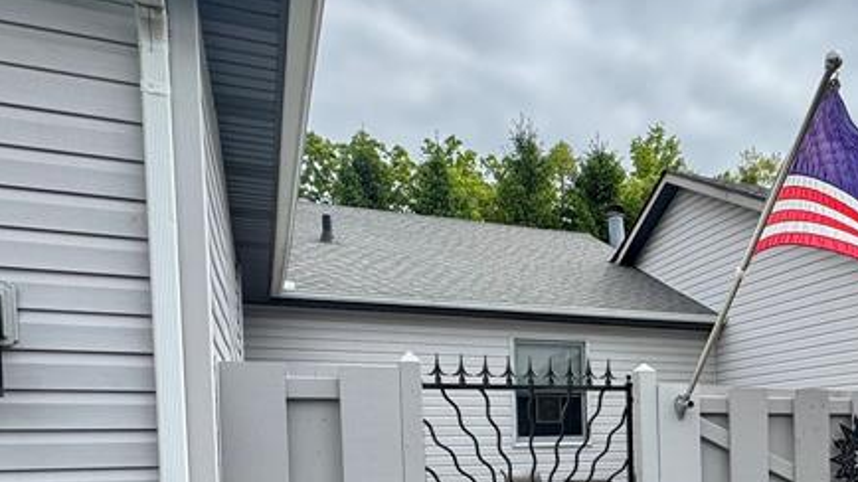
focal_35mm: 36
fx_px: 819
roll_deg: +0.1
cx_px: 726
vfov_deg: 30.5
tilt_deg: -1.9
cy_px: 482
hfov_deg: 50.7
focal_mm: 2.22
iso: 50
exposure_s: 1/1256
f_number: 2.2
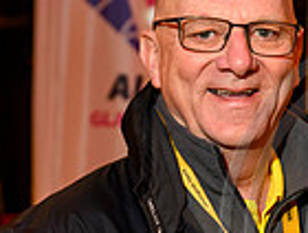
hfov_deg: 8.9
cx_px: 331
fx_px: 1964
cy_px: 215
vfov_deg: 6.8
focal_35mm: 220
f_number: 3.5
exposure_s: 1/60
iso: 1600
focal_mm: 47
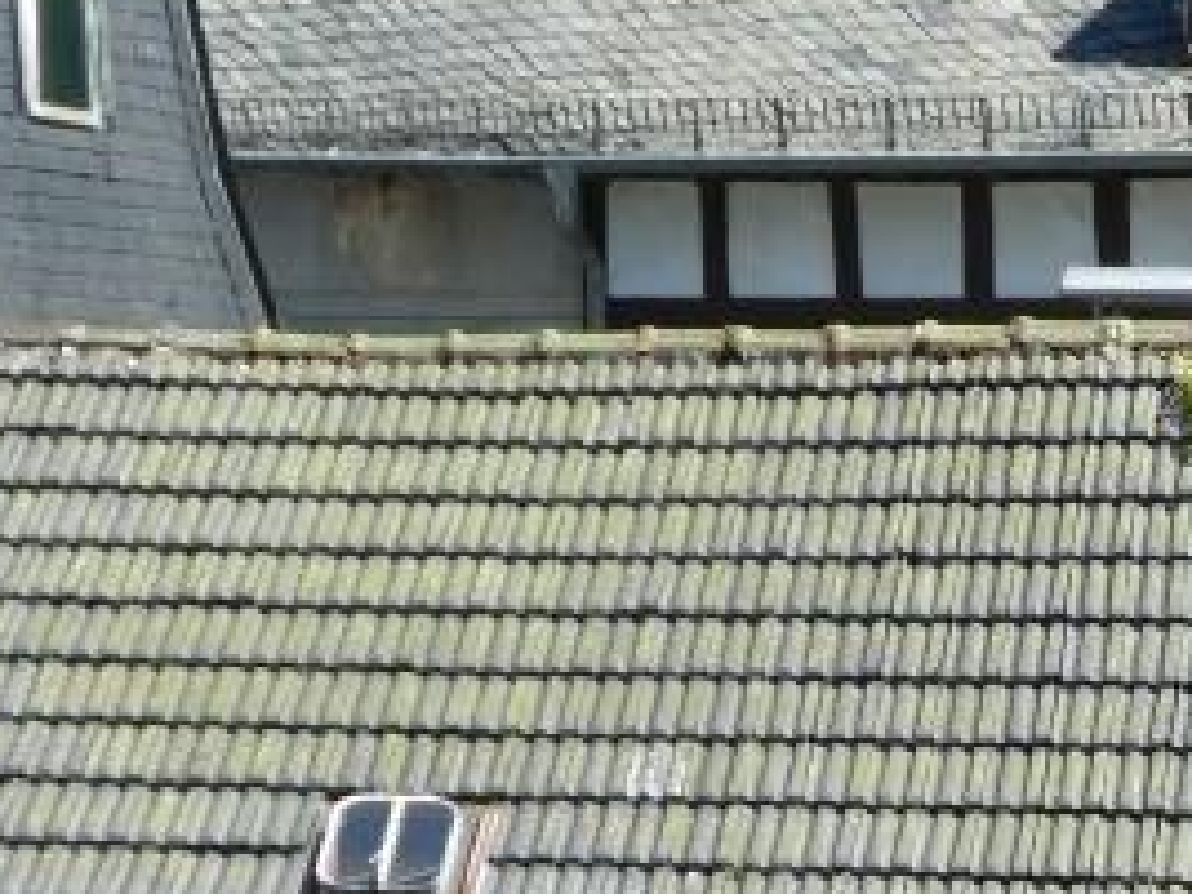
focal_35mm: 168
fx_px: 5785
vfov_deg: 8.7
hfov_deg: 11.1
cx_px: 2006
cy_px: 1219
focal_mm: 7.8
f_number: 3.9
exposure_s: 1/250
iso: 80
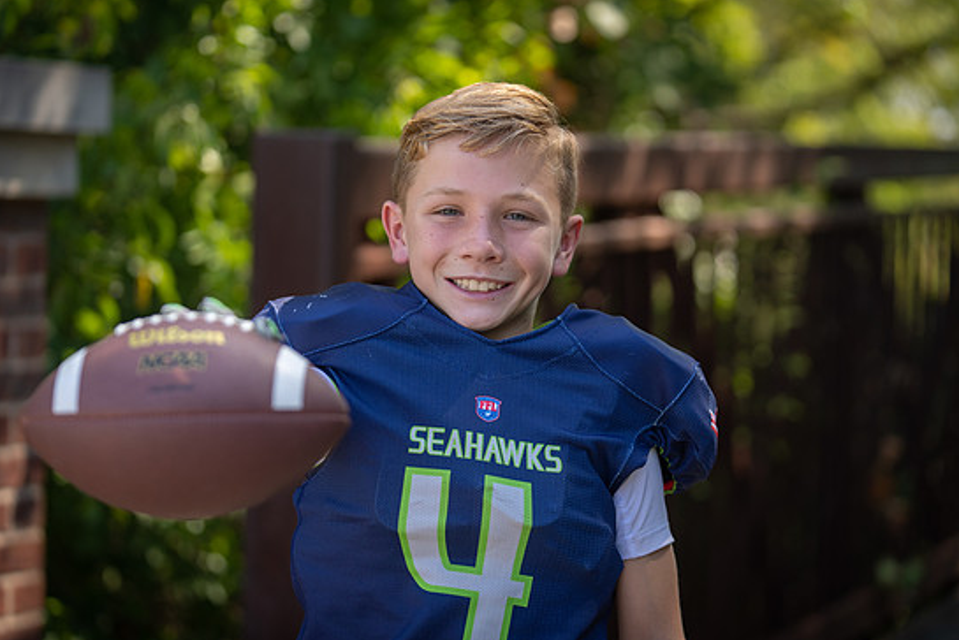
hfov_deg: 20.6
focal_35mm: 99
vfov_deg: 13.8
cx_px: 463
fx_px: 2639
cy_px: 317
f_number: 2.8
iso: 100
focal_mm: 93
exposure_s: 1/320
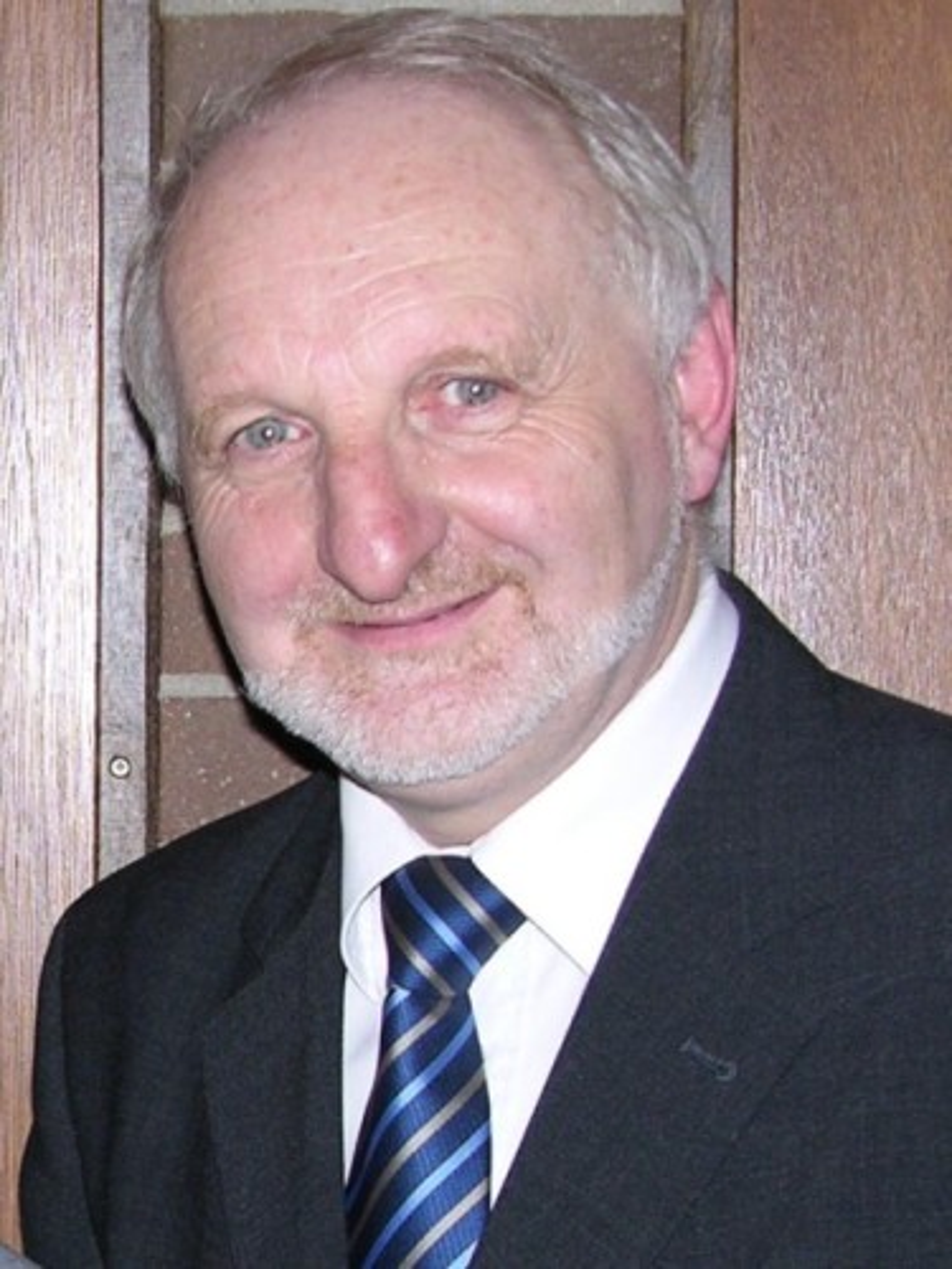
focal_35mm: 35
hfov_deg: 40.7
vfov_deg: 52.6
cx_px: 476
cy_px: 634
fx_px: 1283
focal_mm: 8.9
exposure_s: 1/60.1
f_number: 2.8
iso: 50
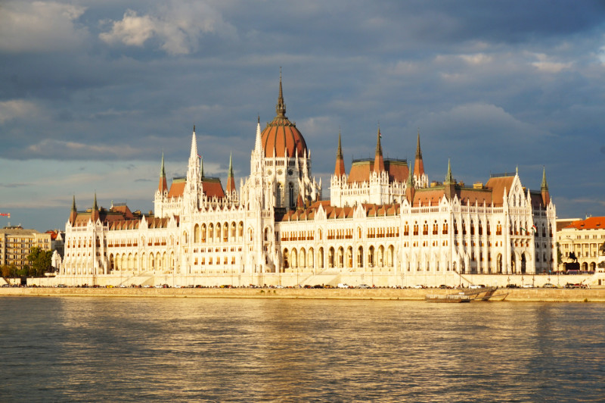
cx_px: 302
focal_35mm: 72
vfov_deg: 18.9
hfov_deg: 28.1
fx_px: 1209
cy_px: 202
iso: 100
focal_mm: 48
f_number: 13
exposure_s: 1/100
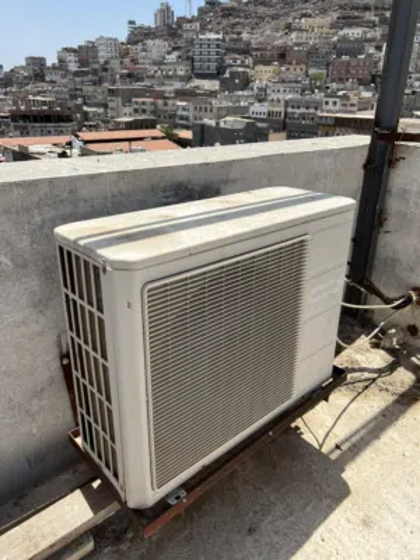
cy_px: 280
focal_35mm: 26
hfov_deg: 53.1
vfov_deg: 67.3
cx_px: 210
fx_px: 421
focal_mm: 5.7
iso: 50
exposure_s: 1/4630
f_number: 1.5
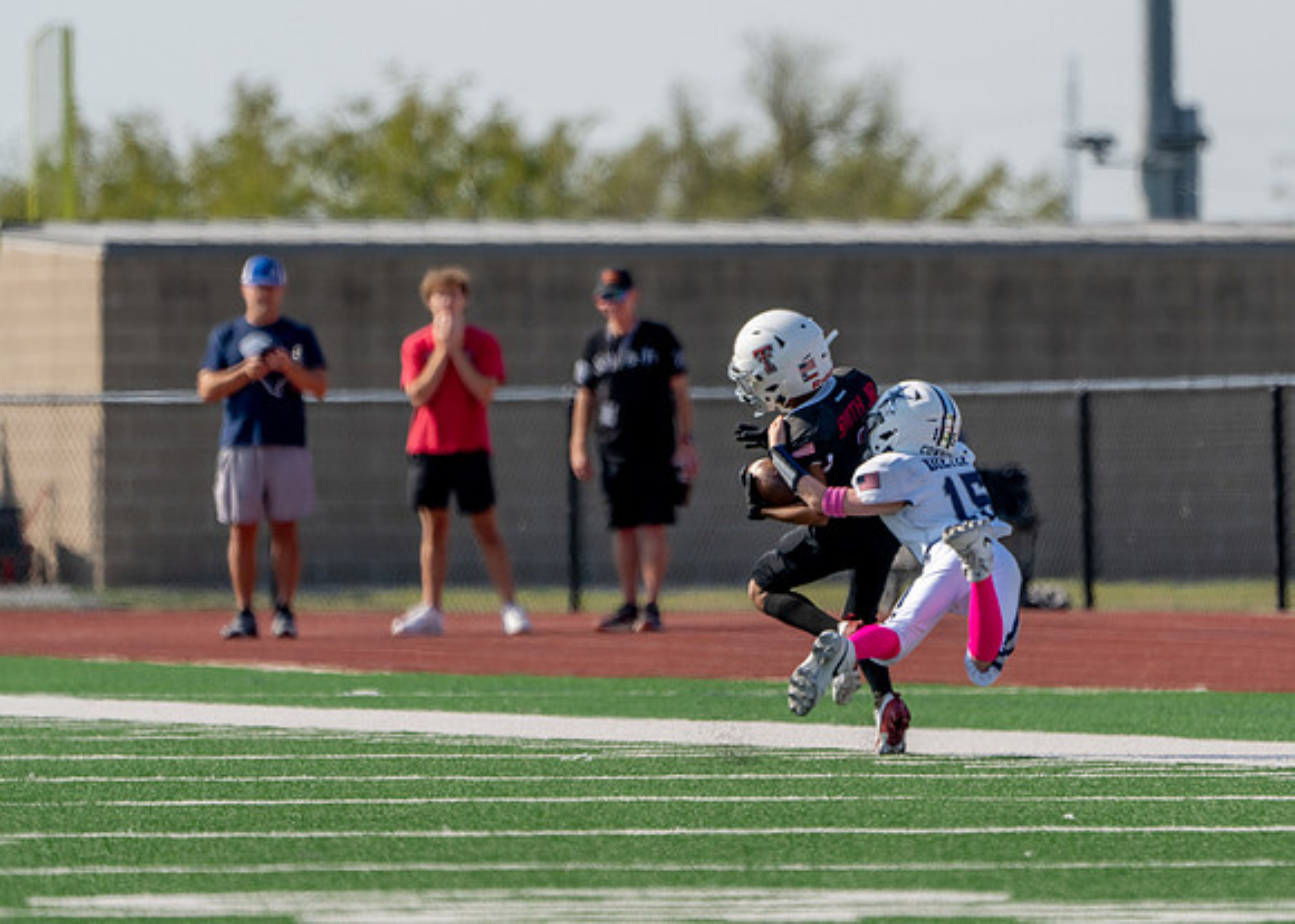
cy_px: 394
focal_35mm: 614
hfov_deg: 3.3
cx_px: 760
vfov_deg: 2.3
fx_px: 22588
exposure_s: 1/1250
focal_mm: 400
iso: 250
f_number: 5.6
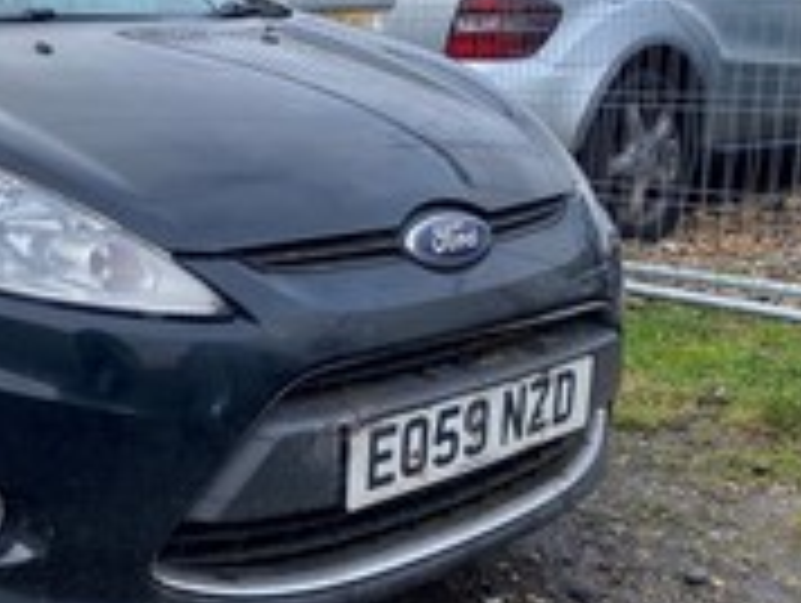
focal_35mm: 51
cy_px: 238
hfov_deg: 35.0
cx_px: 58
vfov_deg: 28.6
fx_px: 1182
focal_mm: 4.25
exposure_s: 1/822
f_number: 1.8
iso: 32
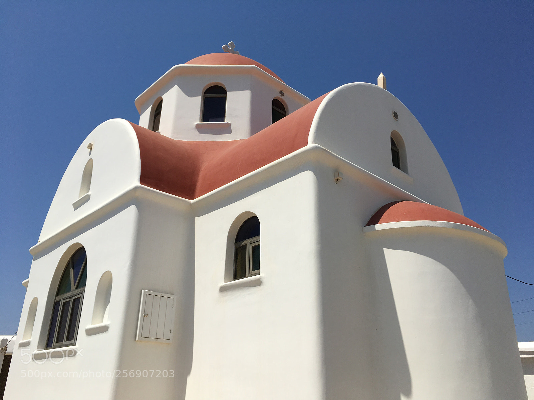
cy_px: 200
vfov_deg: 48.2
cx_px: 267
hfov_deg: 61.7
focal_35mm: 29
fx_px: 447
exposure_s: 1/4274
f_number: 2.2
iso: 25
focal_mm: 4.15
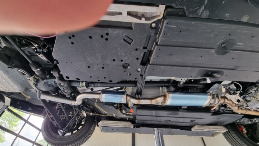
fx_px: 103
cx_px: 125
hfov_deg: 103.0
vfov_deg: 69.3
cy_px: 92
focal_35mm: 15
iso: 64
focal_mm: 2.2
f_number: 2.2
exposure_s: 1/100
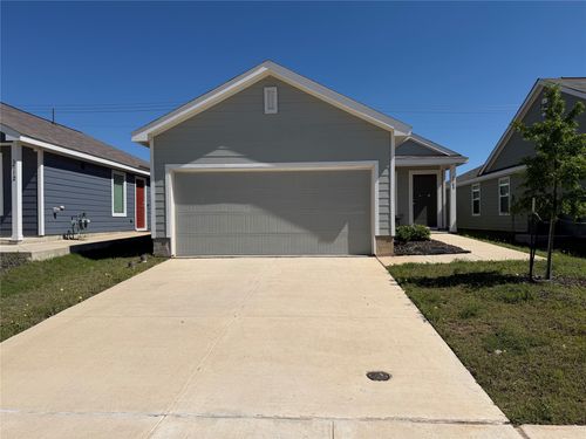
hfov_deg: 71.6
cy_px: 220
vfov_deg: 56.8
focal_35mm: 24
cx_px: 293
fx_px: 406
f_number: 1.78
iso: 80
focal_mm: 6.76
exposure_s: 1/10309
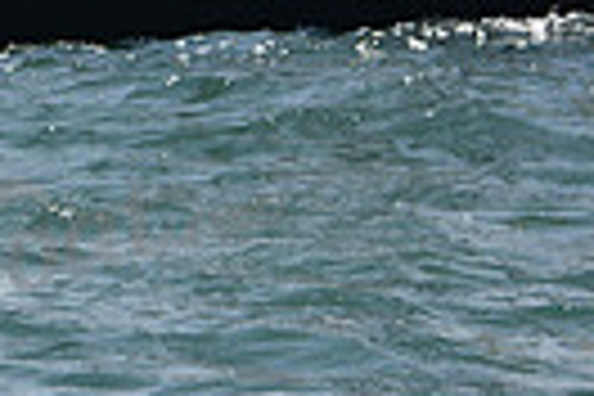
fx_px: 7094
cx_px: -580
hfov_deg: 4.7
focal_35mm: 430
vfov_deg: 3.2
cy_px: -358
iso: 320
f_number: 6.3
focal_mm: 98
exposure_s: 1/800
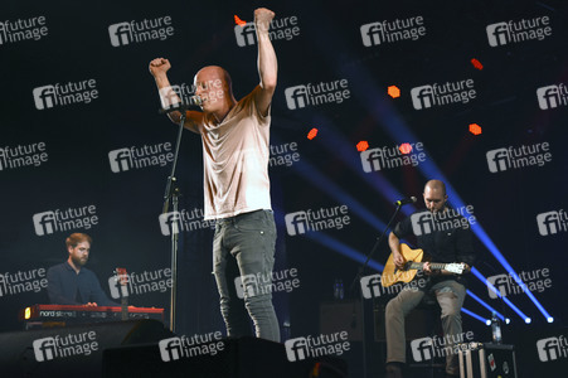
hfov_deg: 41.1
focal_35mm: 48
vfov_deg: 28.0
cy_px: 189
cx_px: 284
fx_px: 757
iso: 1000
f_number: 5.6
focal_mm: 32
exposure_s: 1/160
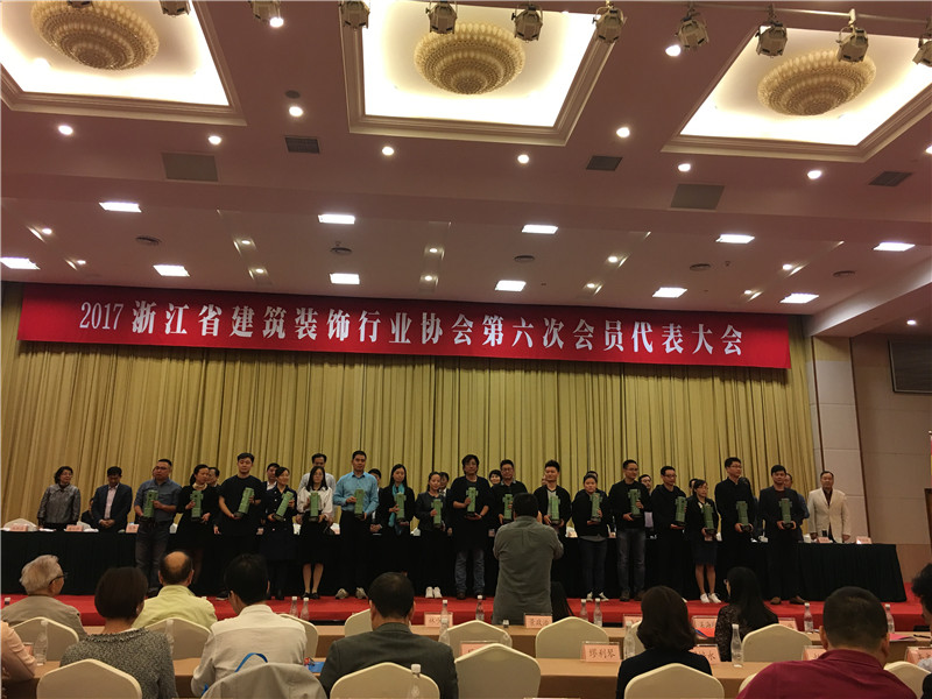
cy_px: 350
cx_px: 466
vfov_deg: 48.2
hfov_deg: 61.7
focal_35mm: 29
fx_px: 781
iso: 50
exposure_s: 1/33
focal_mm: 4.15
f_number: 2.2
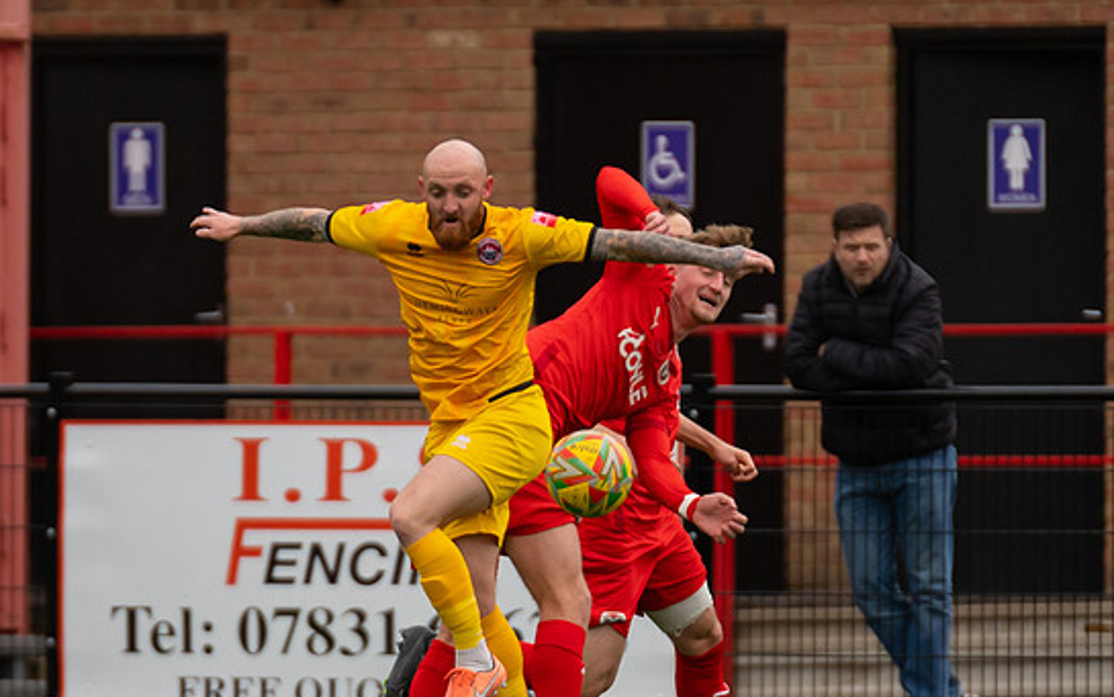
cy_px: 443
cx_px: 549
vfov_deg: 1.4
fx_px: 29064
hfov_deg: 2.2
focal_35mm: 957
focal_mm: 300
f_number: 2.8
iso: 400
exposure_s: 1/2000
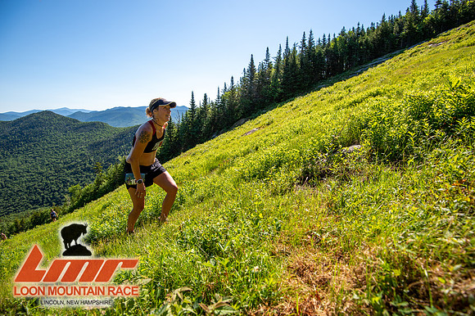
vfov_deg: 73.7
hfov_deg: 96.8
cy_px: 158
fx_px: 211
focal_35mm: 16
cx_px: 238
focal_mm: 16
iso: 100
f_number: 5
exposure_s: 1/500
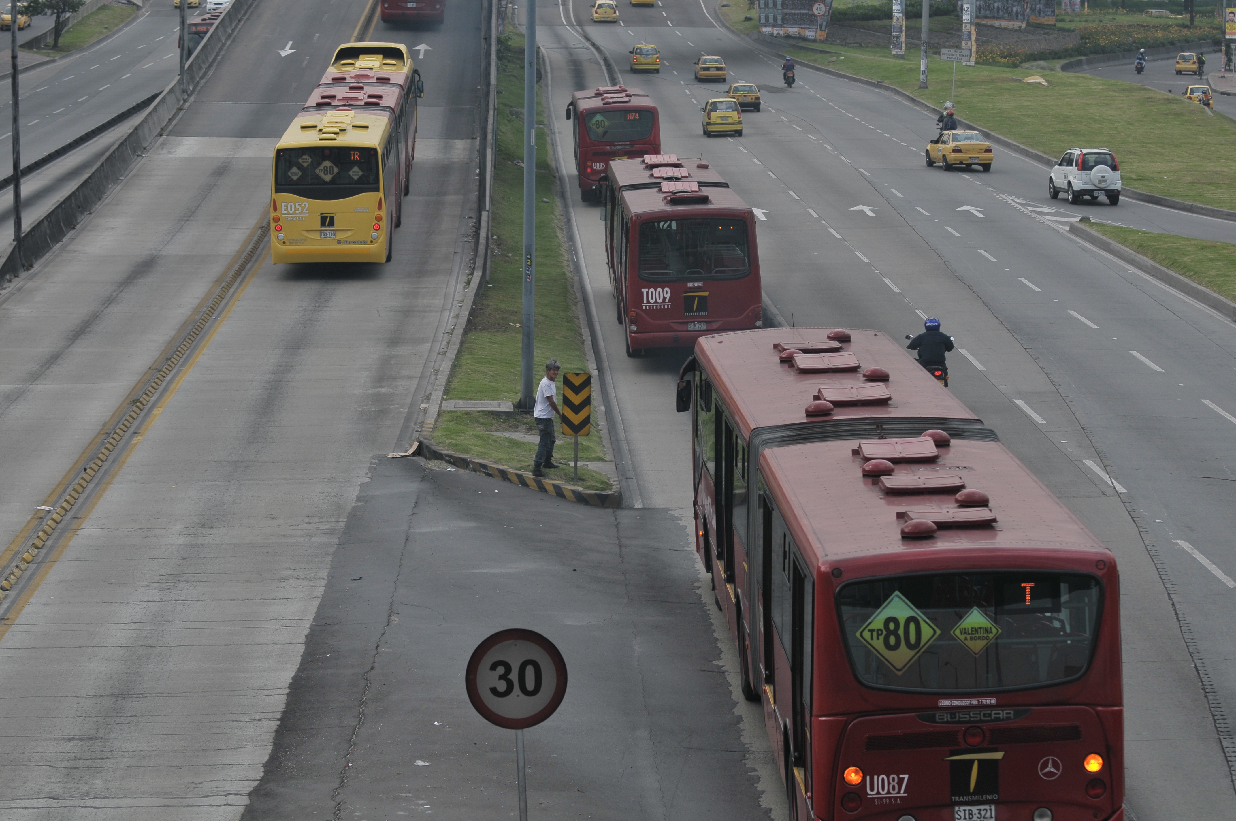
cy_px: 410
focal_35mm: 105
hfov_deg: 19.5
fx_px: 3601
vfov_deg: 13.0
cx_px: 618
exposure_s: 1/1250
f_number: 3.5
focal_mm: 70
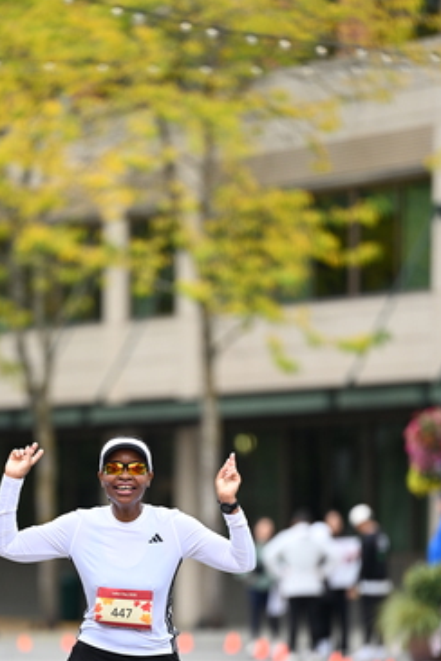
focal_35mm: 301
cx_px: 156
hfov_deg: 4.6
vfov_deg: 6.8
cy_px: 493
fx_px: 5530
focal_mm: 200
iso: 640
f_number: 2.8
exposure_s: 1/2000
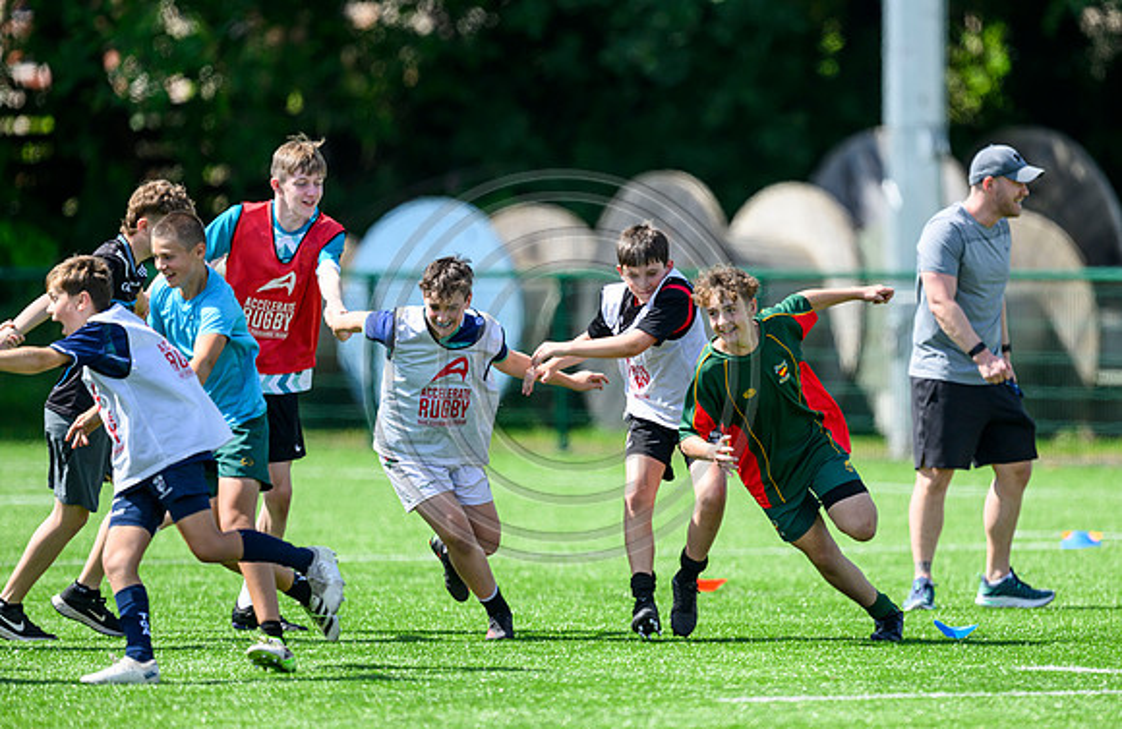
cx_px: 683
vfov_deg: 2.8
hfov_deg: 4.2
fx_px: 15168
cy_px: 369
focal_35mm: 490
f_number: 3.2
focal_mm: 400
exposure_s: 1/2000
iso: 250
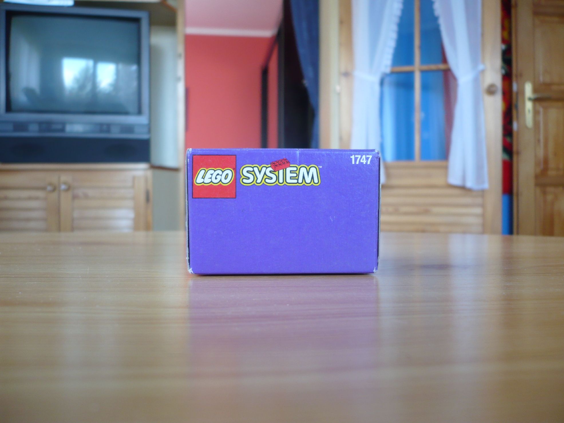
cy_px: 212
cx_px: 282
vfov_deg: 40.7
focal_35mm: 35
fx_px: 570
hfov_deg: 52.6
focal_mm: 5.8
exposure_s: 1/20
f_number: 2.8
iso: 100
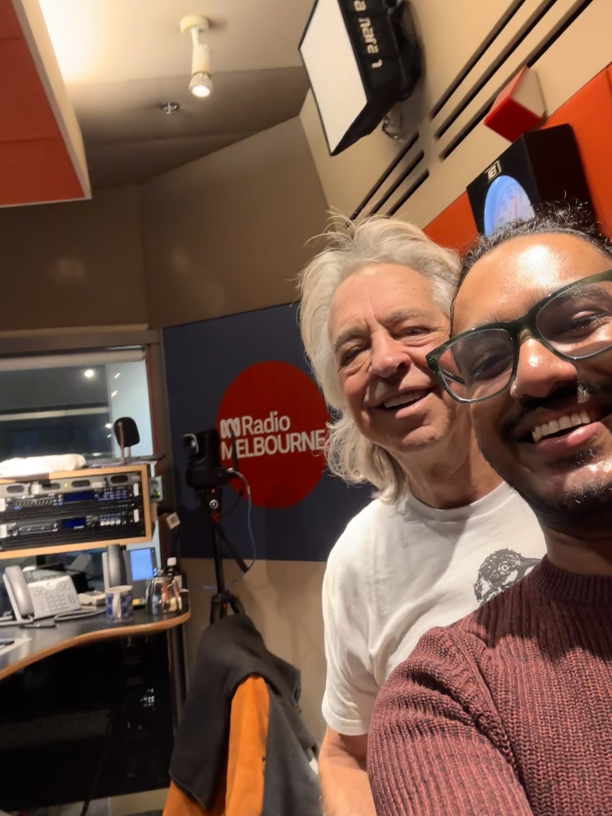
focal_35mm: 30
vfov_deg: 60.0
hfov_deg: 46.8
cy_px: 408
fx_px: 707
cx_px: 306
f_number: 1.9
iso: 125
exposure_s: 1/50
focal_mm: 2.69
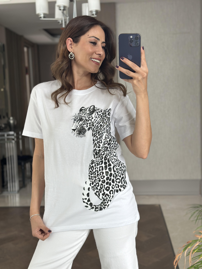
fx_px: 373
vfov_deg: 39.7
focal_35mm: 48
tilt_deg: -21.0
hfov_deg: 30.3
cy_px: 134
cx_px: 101
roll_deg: +3.6
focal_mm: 6.86
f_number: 1.78
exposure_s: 1/60
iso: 125
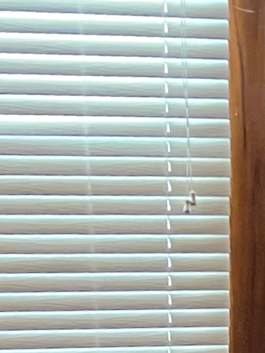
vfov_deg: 10.1
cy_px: 792
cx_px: 430
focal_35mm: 176
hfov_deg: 8.2
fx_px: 1796
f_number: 1.5
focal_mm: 5.7
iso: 160
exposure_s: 1/60
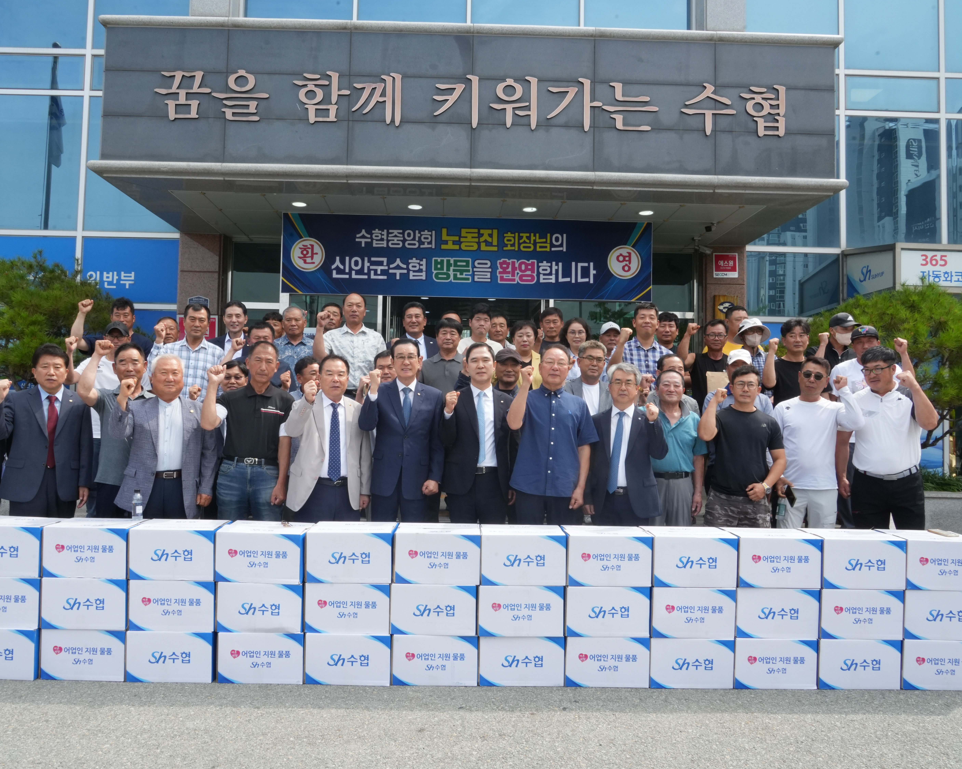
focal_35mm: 28
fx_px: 797
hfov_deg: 62.2
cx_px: 456
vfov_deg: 51.5
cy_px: 383
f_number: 22
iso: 1250
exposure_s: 1/125
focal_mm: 24
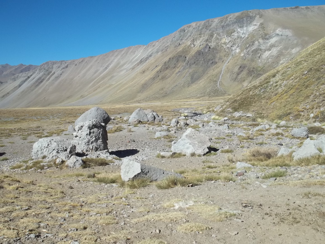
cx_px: 162
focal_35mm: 33
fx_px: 310
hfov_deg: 55.4
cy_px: 122
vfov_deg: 42.9
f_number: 8
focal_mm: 5.9
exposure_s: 1/200
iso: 64
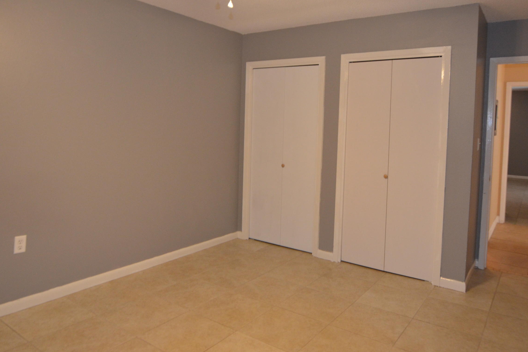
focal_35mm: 26
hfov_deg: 70.0
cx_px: 284
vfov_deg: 49.6
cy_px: 131
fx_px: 376
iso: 1000
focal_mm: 13
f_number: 3.8
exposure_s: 1/60
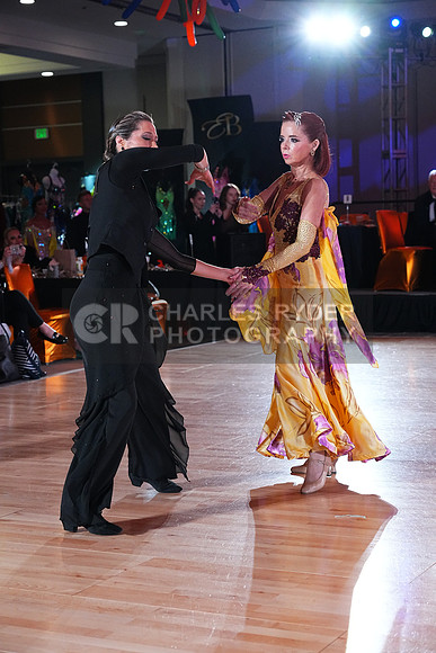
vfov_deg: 29.6
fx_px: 1235
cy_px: 326
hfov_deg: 20.0
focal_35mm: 68
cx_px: 218
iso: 5000
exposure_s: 1/400
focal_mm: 68
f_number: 5
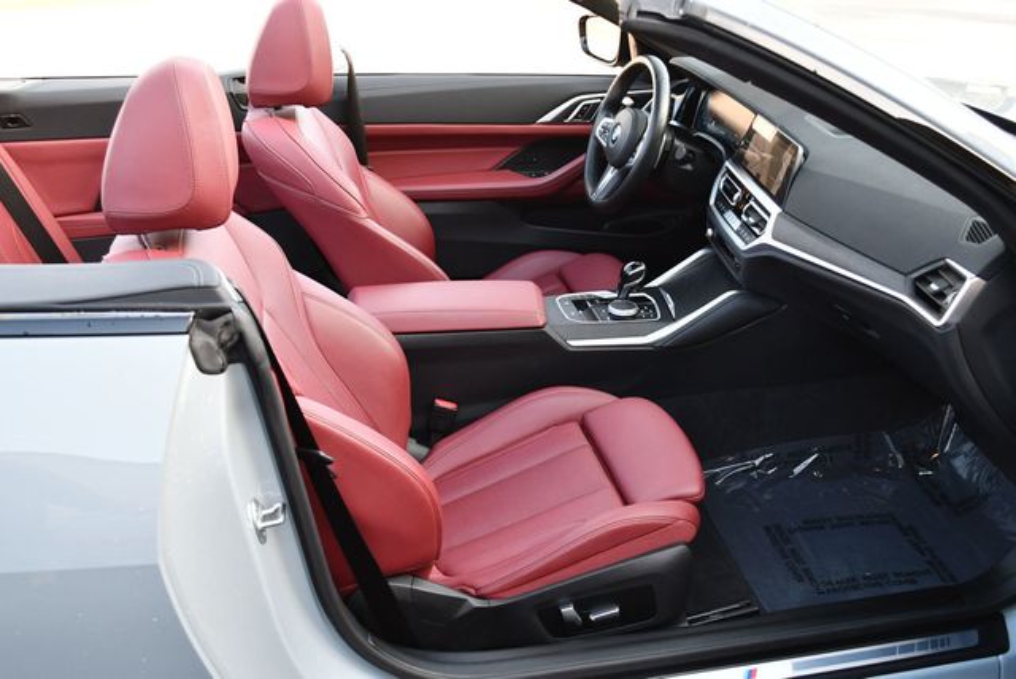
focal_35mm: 36
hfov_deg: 53.1
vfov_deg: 36.9
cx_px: 508
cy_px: 340
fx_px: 1017
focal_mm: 18
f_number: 3.5
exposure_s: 1/250
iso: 500
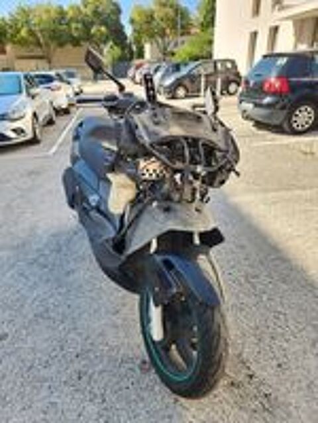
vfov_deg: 73.9
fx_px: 282
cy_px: 212
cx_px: 159
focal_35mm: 23
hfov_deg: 58.9
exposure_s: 1/271
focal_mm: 5.4
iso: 20
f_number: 1.8
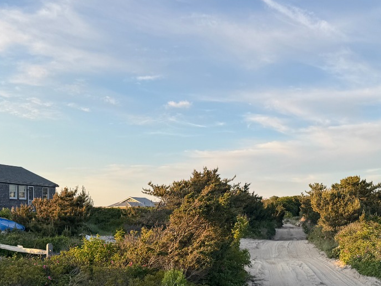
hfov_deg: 38.1
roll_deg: +0.9
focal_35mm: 50
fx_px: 550
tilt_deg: -0.1
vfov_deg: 28.7
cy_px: 211
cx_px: 222
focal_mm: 6.76
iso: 80
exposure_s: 1/1172
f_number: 1.78
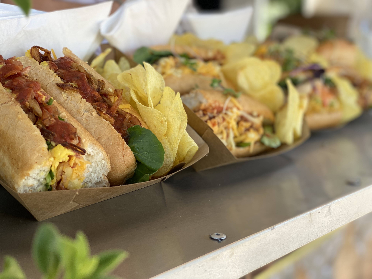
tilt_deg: -15.5
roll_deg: -1.8
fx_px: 559
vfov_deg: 28.0
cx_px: 186
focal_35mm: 52
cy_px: 140
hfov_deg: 36.8
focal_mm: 6
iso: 25
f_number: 2
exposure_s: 1/122
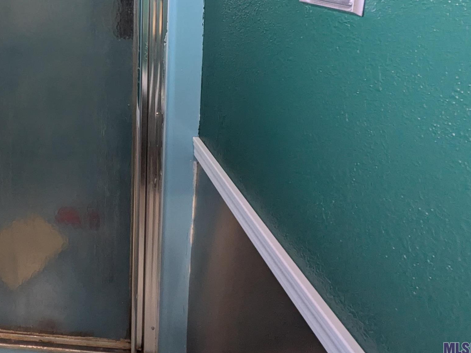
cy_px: 7
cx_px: 18
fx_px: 381
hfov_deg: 52.6
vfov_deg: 43.3
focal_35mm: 28
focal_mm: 1.83
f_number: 2.2
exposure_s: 1/40
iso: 167
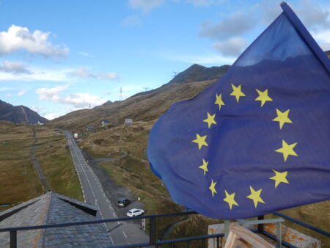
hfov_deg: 55.3
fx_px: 315
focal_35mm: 33
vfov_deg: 43.0
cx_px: 165
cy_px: 124
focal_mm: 6
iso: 80
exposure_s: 1/320
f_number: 3.4
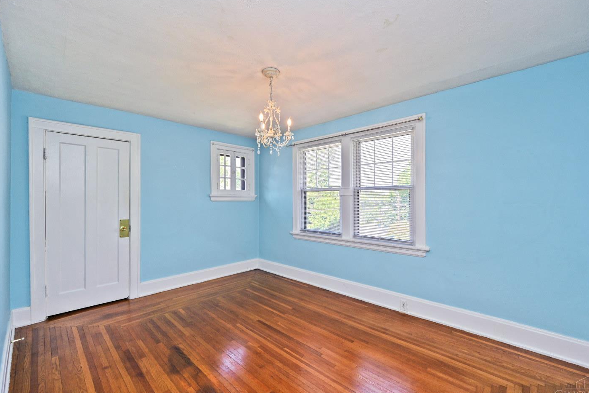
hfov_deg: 100.4
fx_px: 245
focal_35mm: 15
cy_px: 198
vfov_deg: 77.3
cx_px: 304
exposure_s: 1/100
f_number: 5.6
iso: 200
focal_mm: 14
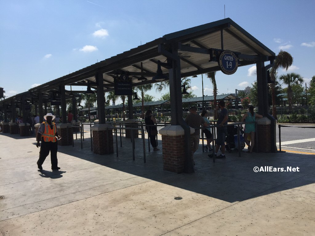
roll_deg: +1.6
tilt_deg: -1.2
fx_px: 264
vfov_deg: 48.2
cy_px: 118
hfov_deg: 61.7
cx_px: 158
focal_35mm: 29
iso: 32
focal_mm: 4.15
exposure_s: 1/3968
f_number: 2.2
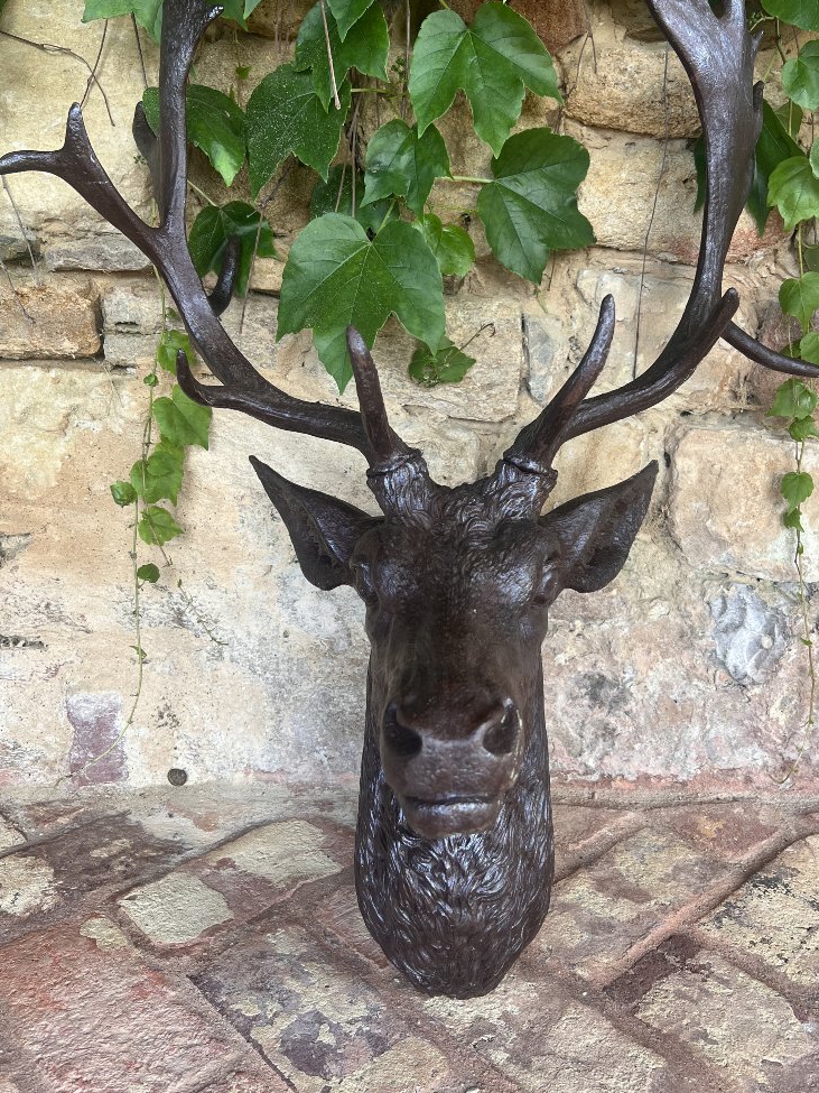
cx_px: 435
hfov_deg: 44.1
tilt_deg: -14.1
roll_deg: -0.1
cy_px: 506
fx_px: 1010
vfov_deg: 56.8
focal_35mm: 32
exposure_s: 1/121
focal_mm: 5.7
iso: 64
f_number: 1.5
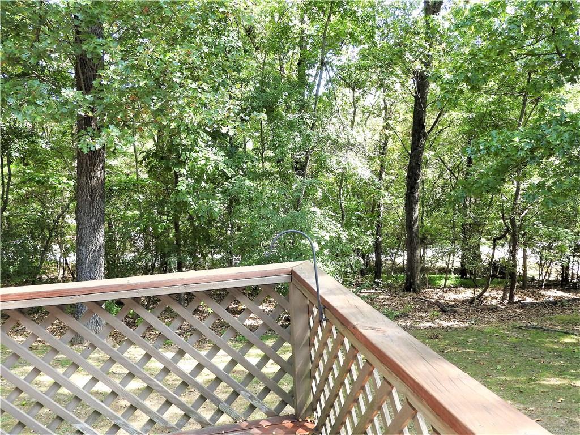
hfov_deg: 60.0
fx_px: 503
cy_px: 218
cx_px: 290
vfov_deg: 46.8
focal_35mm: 30
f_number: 3.5
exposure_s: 1/80
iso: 100
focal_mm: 5.4
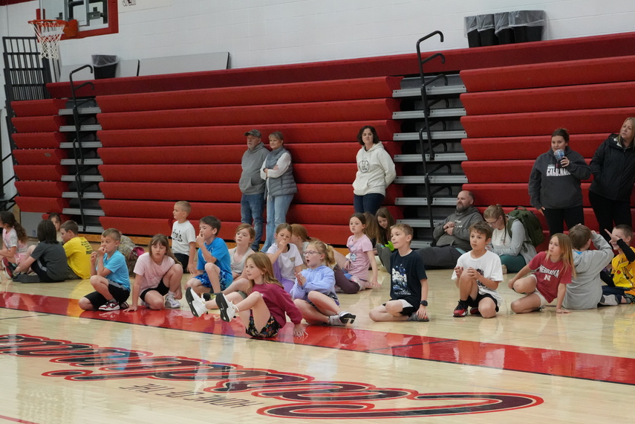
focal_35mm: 97
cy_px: 246
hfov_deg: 21.0
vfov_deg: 14.1
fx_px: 1711
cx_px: 369
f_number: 5
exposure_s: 1/400
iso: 5000
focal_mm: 54
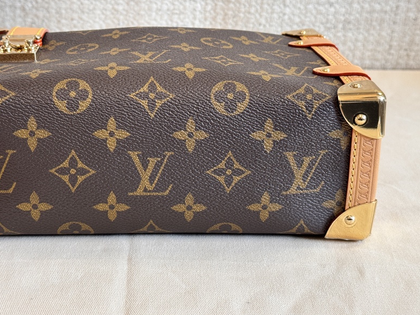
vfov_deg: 23.6
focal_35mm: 62
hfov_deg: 31.1
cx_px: 162
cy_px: 138
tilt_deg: -19.8
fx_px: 752
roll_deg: -0.7
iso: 100
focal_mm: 6.76
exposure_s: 1/50
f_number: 1.78
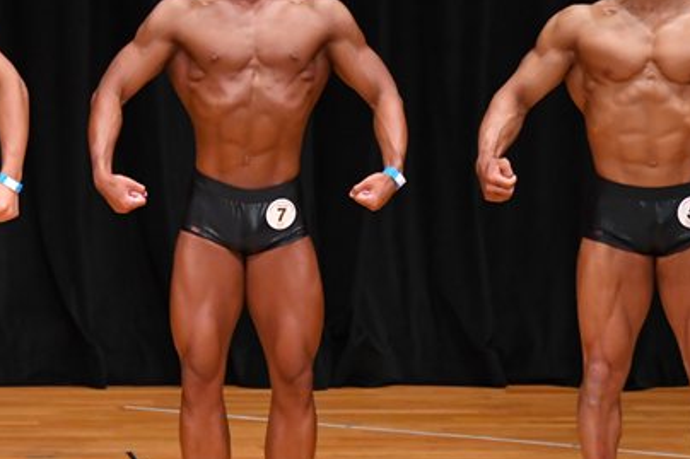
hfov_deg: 4.0
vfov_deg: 2.7
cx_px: 252
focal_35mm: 518
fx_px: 9924
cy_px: 213
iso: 4000
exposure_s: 1/400
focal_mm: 180
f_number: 5.6
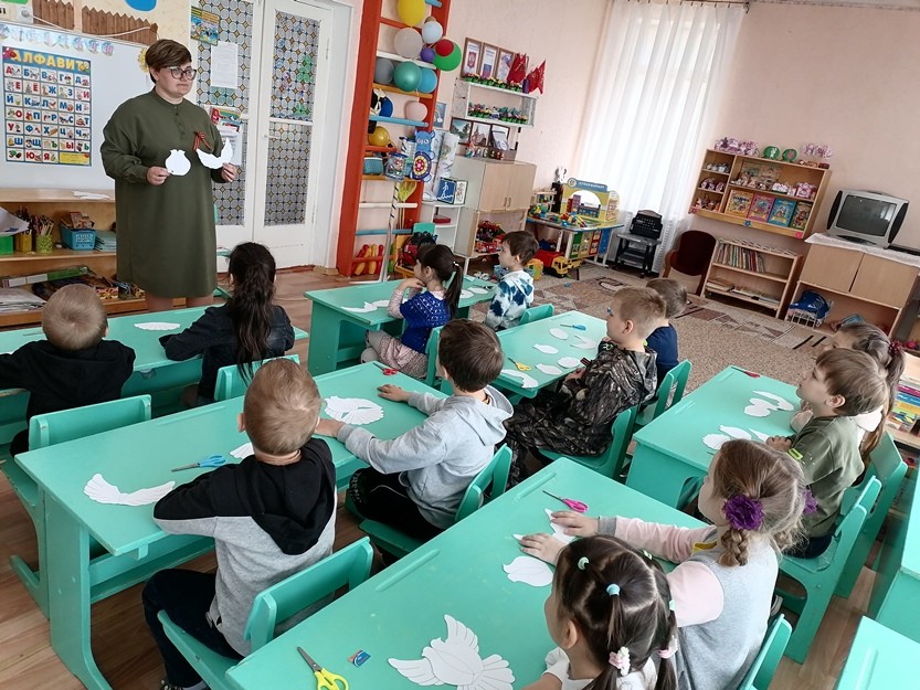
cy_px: 345
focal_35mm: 27
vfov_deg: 51.4
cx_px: 460
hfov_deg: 65.3
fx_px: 718
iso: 80
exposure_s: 1/100
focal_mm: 5.3
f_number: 1.8
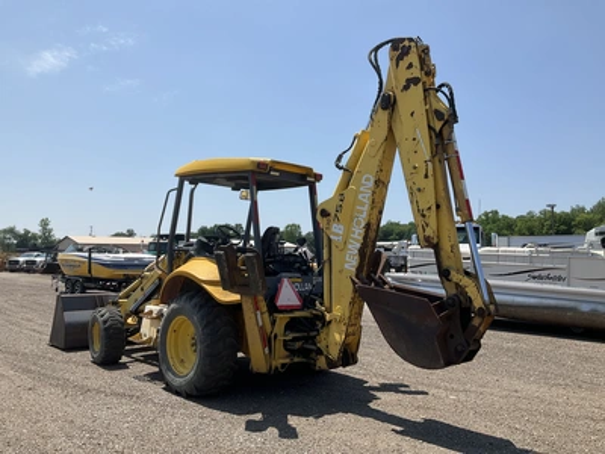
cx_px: 302
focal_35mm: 29
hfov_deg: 61.7
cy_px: 227
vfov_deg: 48.2
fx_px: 507
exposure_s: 1/2227
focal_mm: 3
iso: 25
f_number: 1.8
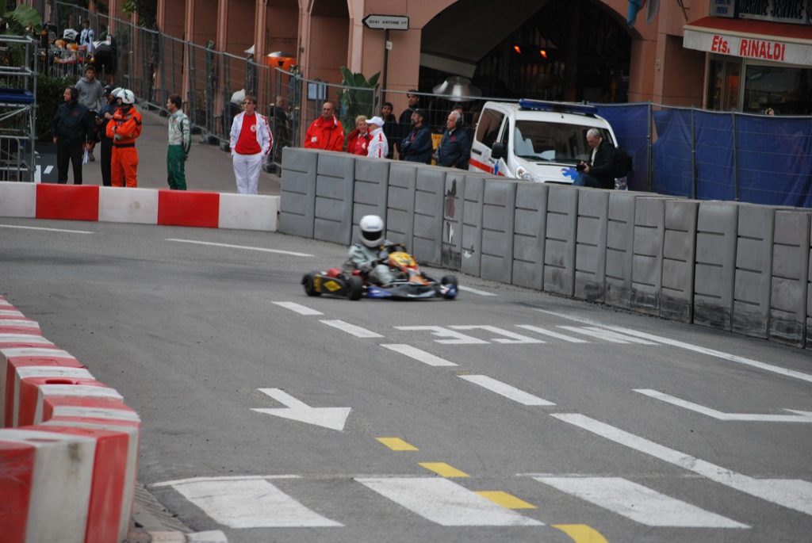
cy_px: 272
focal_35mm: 180
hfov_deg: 11.4
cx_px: 406
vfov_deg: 7.6
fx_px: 4064
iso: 200
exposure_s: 1/200
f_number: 4.8
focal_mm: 120
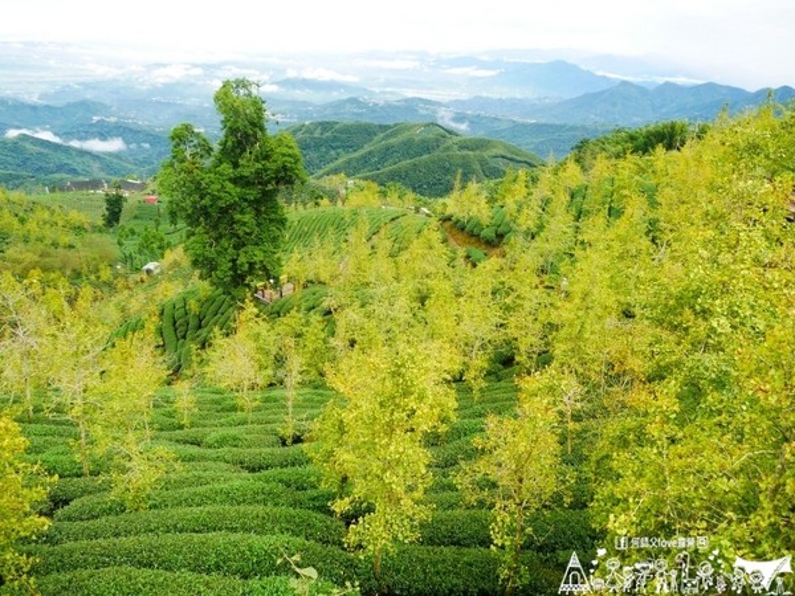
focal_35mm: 24
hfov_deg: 71.6
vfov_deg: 56.8
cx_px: 398
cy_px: 298
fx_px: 551
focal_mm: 12
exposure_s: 1/160
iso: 200
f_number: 4.5
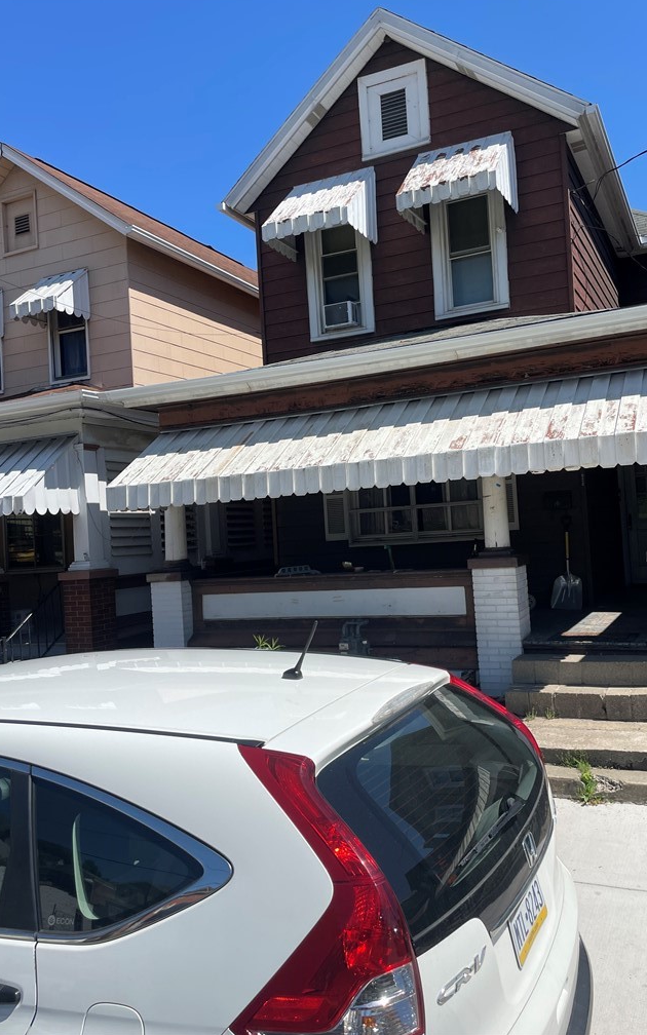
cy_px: 512
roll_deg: +3.4
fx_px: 790
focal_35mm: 28
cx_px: 368
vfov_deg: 66.5
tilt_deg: +1.0
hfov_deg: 44.4
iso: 32
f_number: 1.6
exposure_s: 1/5051
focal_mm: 4.2
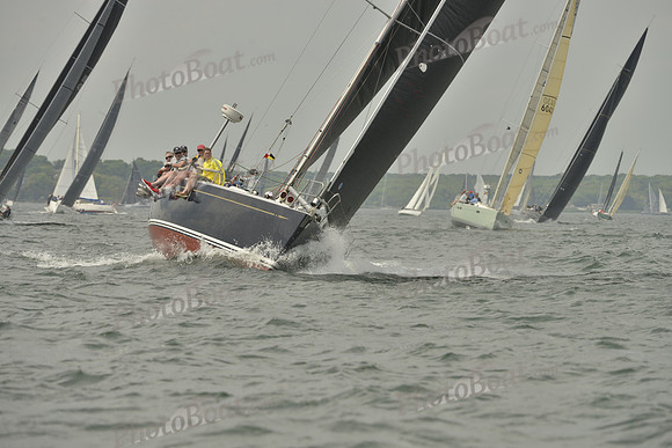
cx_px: 336
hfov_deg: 6.2
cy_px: 224
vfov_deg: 4.2
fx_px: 6161
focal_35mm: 330
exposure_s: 1/1000
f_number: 9
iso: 280
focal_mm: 330
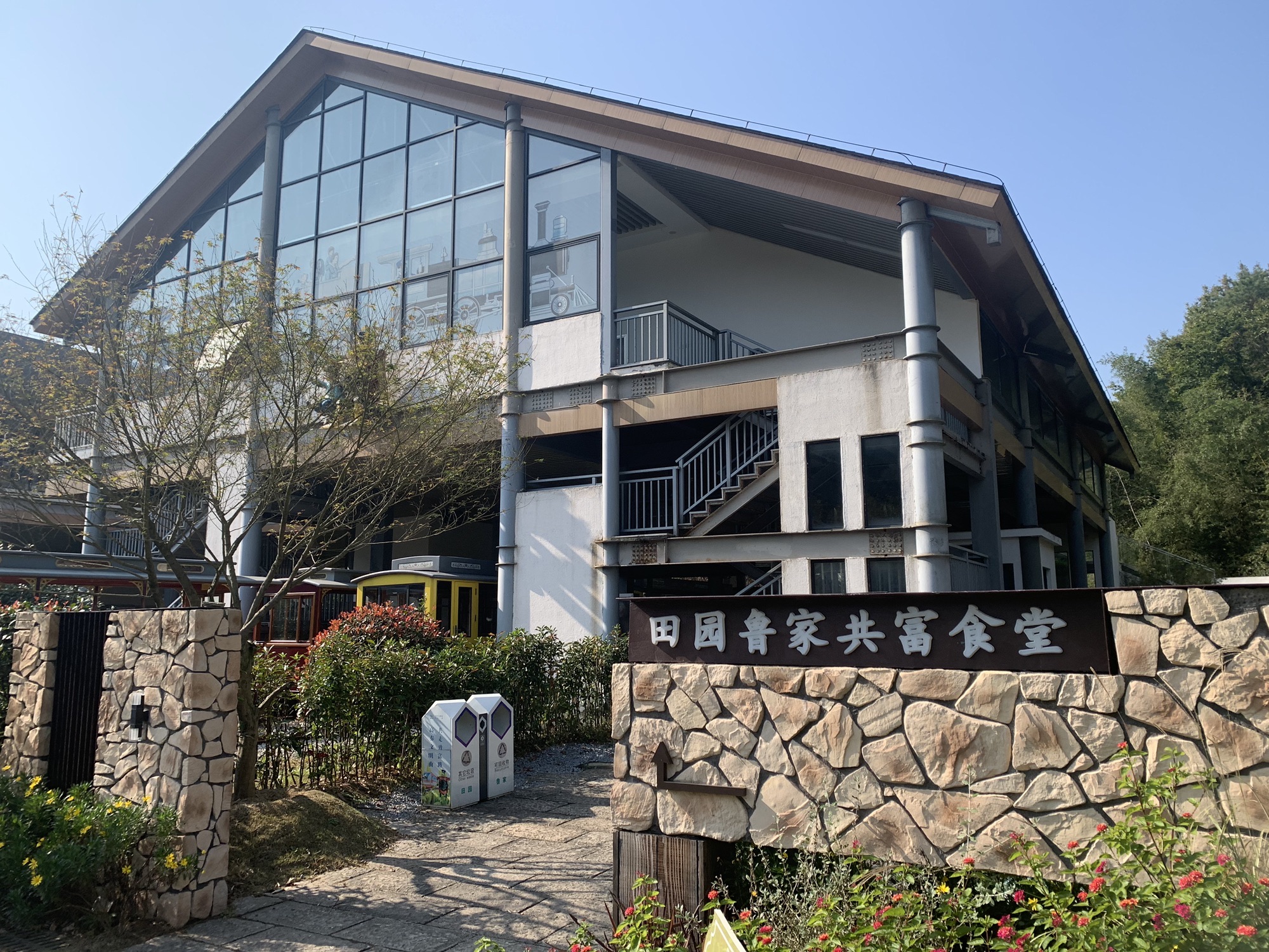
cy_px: 476
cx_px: 634
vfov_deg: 53.1
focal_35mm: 26
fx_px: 953
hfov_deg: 67.3
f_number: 1.8
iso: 25
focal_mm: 4.25
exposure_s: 1/1299
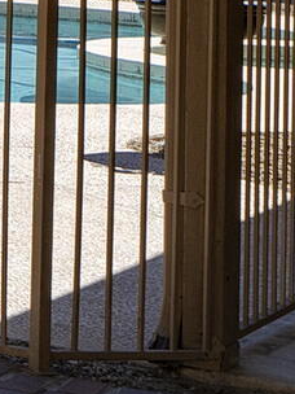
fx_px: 2113
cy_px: -156
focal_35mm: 186
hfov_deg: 5.2
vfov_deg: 10.3
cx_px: -1390
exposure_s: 1/160
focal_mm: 21
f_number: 9
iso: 100
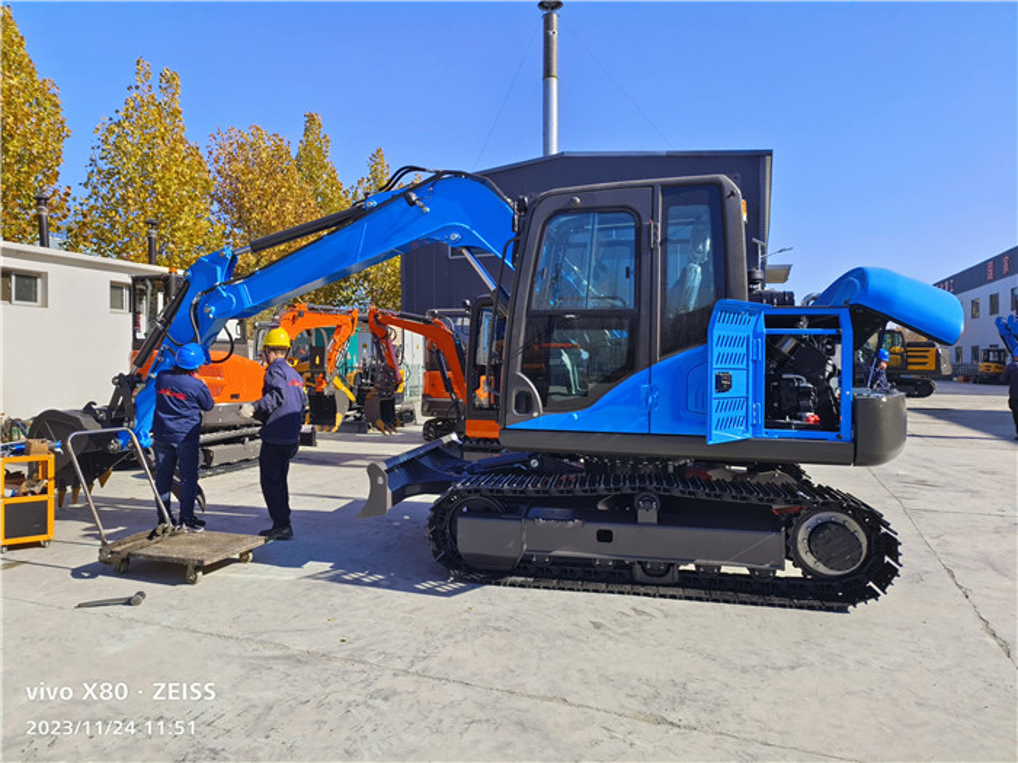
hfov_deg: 73.9
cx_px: 509
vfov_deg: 58.9
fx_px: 676
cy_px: 382
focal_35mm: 23
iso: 100
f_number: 1.75
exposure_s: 1/439
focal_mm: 5.5
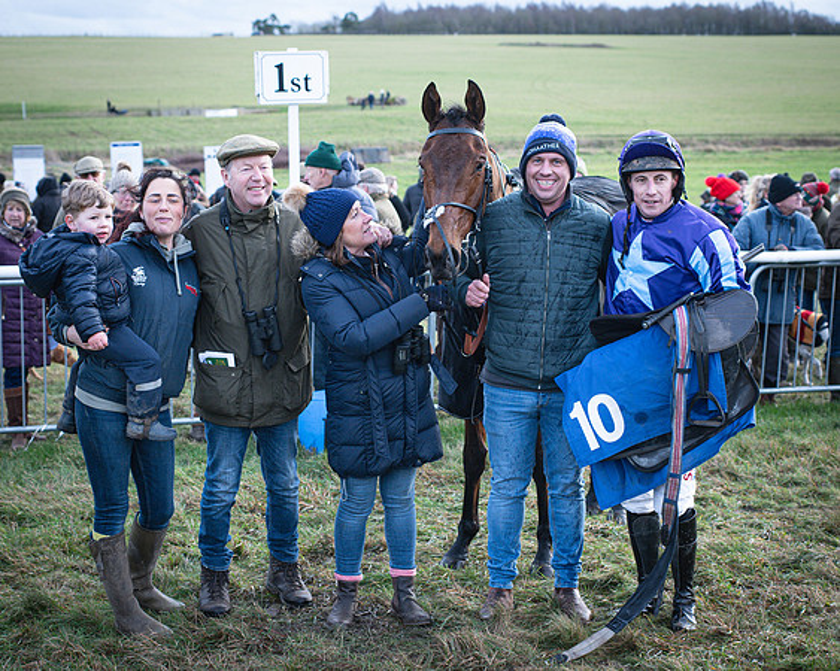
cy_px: 369
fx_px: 1695
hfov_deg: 27.8
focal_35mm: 68
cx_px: 398
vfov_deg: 22.4
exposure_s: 1/640
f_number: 4
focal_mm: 50
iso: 640
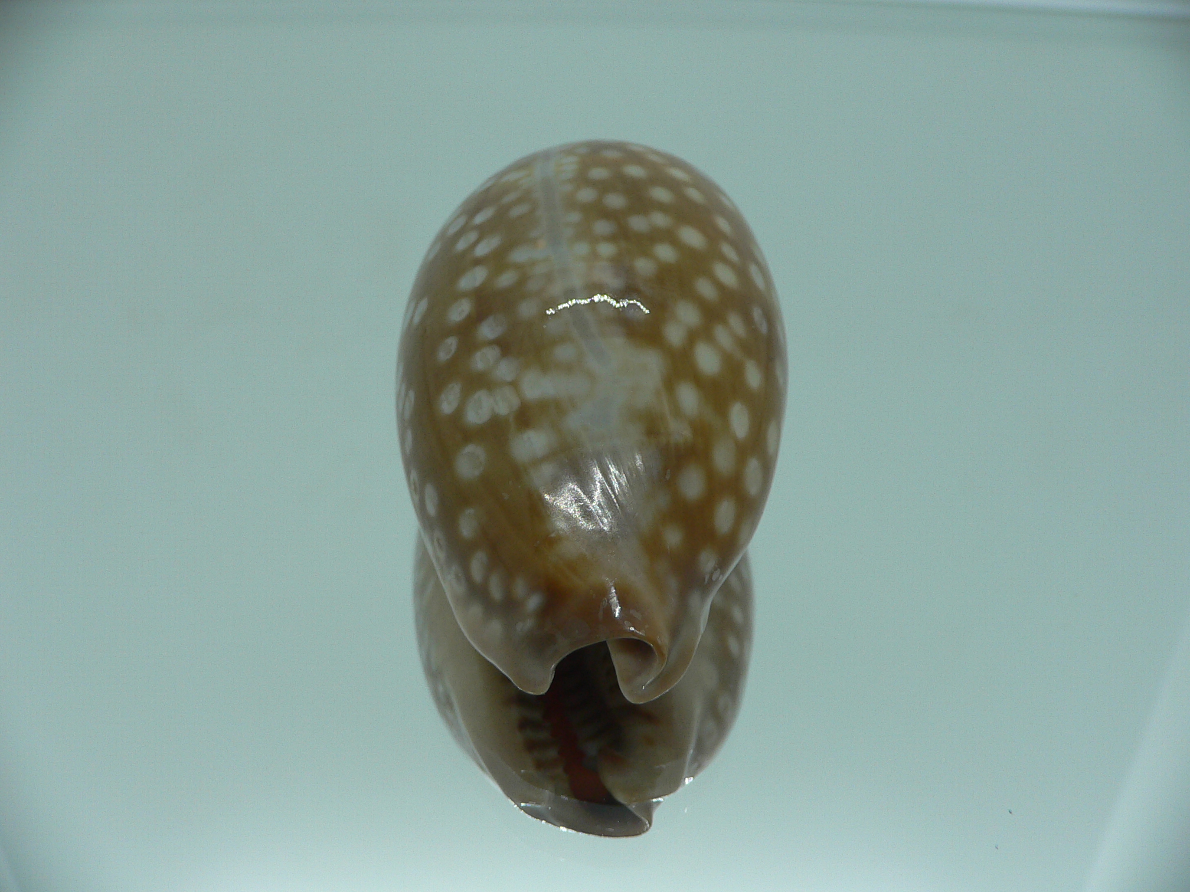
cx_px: 595
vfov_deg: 40.7
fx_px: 1203
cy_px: 446
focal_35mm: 35
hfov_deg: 52.6
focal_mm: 4.6
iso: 80
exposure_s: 1/60
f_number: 2.8
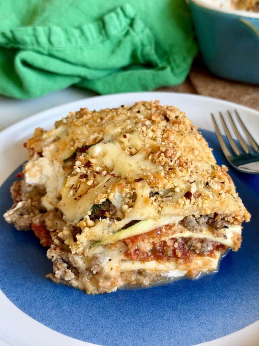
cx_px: 130
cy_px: 173
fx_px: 479
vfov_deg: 39.7
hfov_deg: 30.3
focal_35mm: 48
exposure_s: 1/68
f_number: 1.8
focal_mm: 6.8
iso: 100
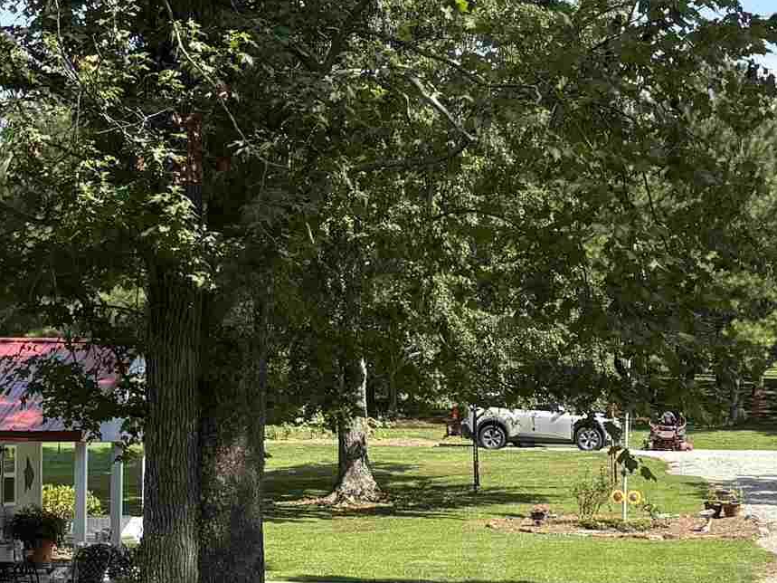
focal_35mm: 93
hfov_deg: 21.1
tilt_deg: +1.3
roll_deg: -0.2
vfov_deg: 15.8
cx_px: 346
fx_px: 2087
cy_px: 417
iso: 50
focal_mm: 5.96
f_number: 1.6
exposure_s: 1/1393
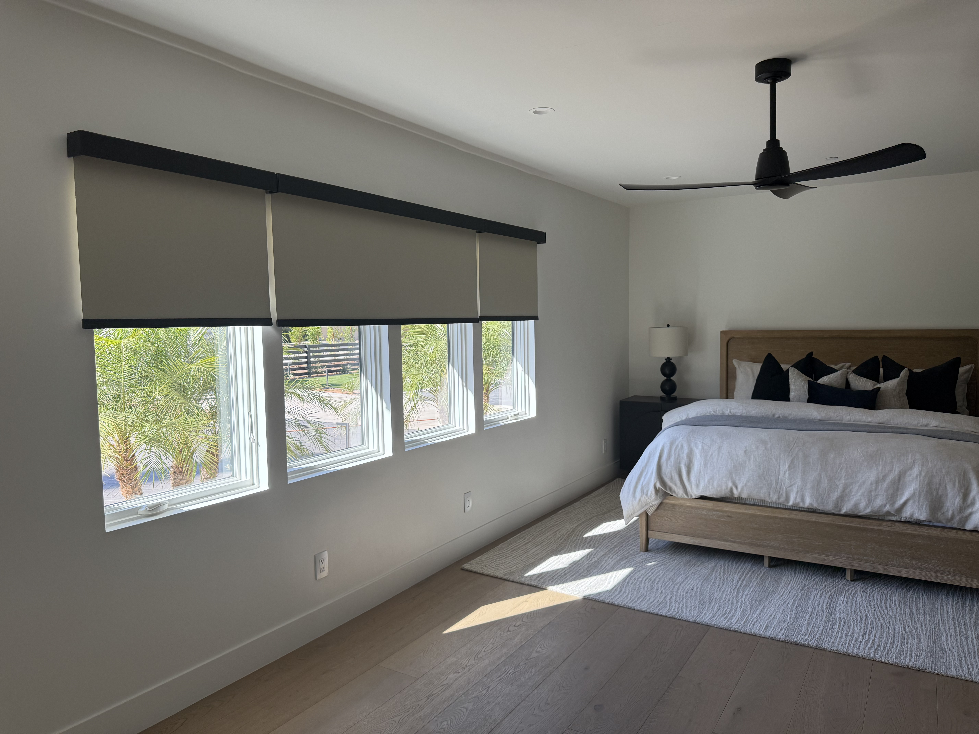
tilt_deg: -3.9
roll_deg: +1.1
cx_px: 490
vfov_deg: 56.8
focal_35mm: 24
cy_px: 367
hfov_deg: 71.6
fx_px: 679
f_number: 1.78
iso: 100
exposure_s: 1/567
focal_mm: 6.76
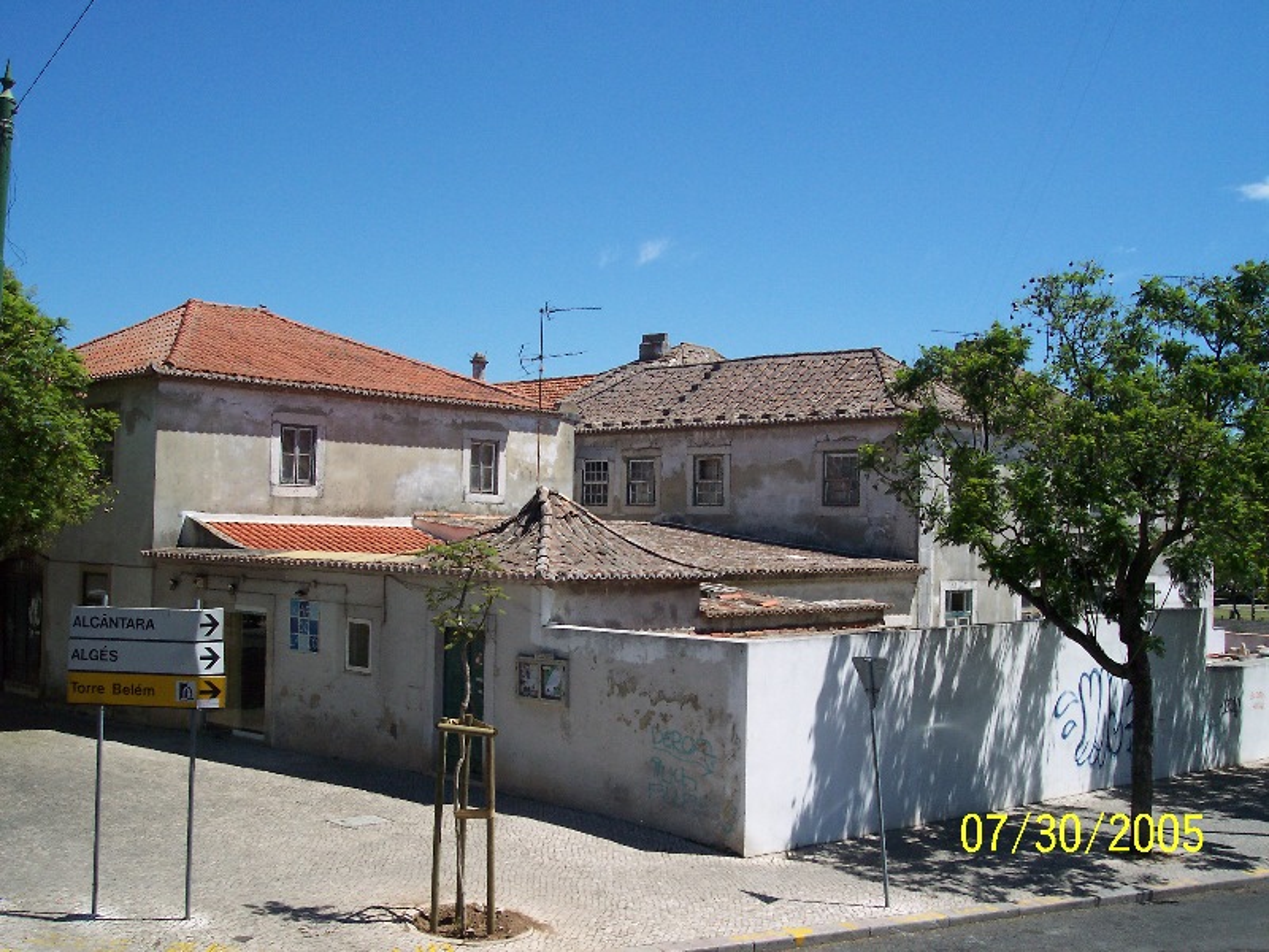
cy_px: 476
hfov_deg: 49.0
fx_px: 1393
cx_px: 634
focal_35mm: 38
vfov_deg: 37.7
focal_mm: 8
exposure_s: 1/1000
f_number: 4.8
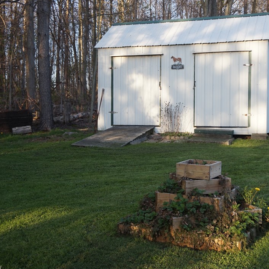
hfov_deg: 35.8
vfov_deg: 36.1
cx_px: 170
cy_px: 136
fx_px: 413
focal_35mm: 47
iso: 125
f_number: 4.5
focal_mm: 24
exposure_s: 1/160
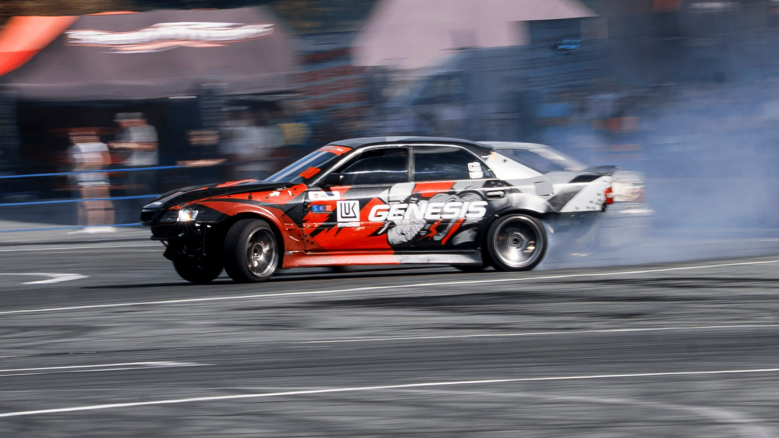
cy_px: 219
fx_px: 9277
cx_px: 396
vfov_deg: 2.7
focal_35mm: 449
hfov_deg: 4.8
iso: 100
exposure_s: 1/30
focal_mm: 140
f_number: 18
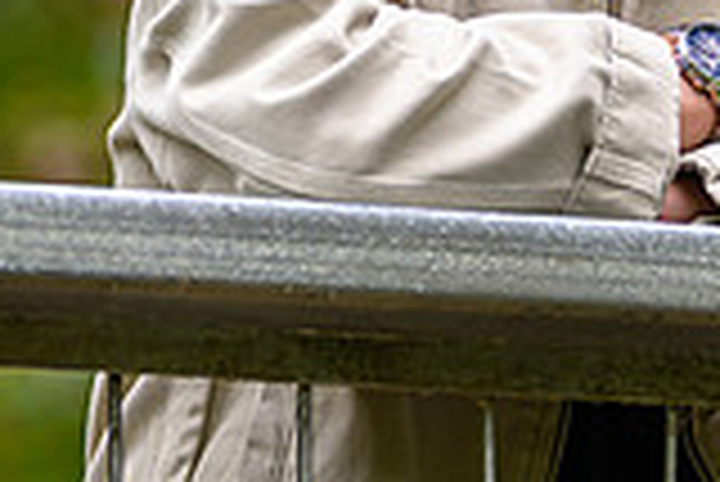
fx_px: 13952
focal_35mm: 697
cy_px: -109
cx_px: 626
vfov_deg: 2.0
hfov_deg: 3.0
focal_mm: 135
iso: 160
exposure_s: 1/200
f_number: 1.8
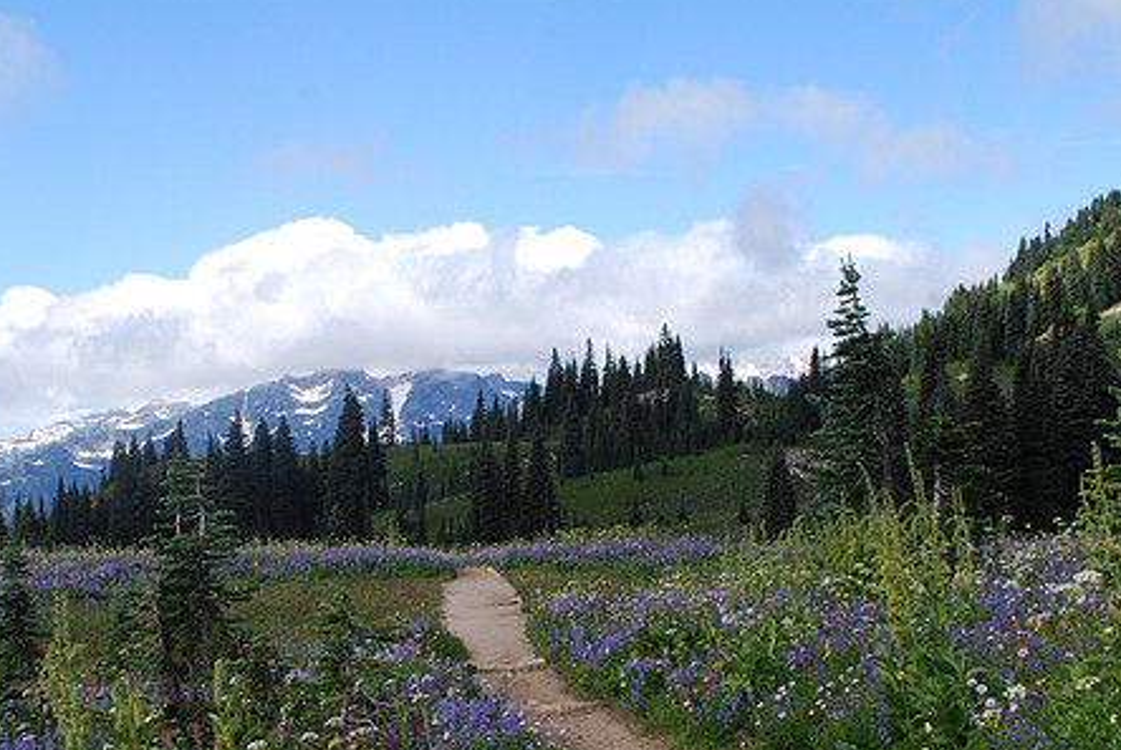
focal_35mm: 47
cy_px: 432
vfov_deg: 28.7
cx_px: 460
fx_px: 1465
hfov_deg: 41.7
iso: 200
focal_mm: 24
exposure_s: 1/160
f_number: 9
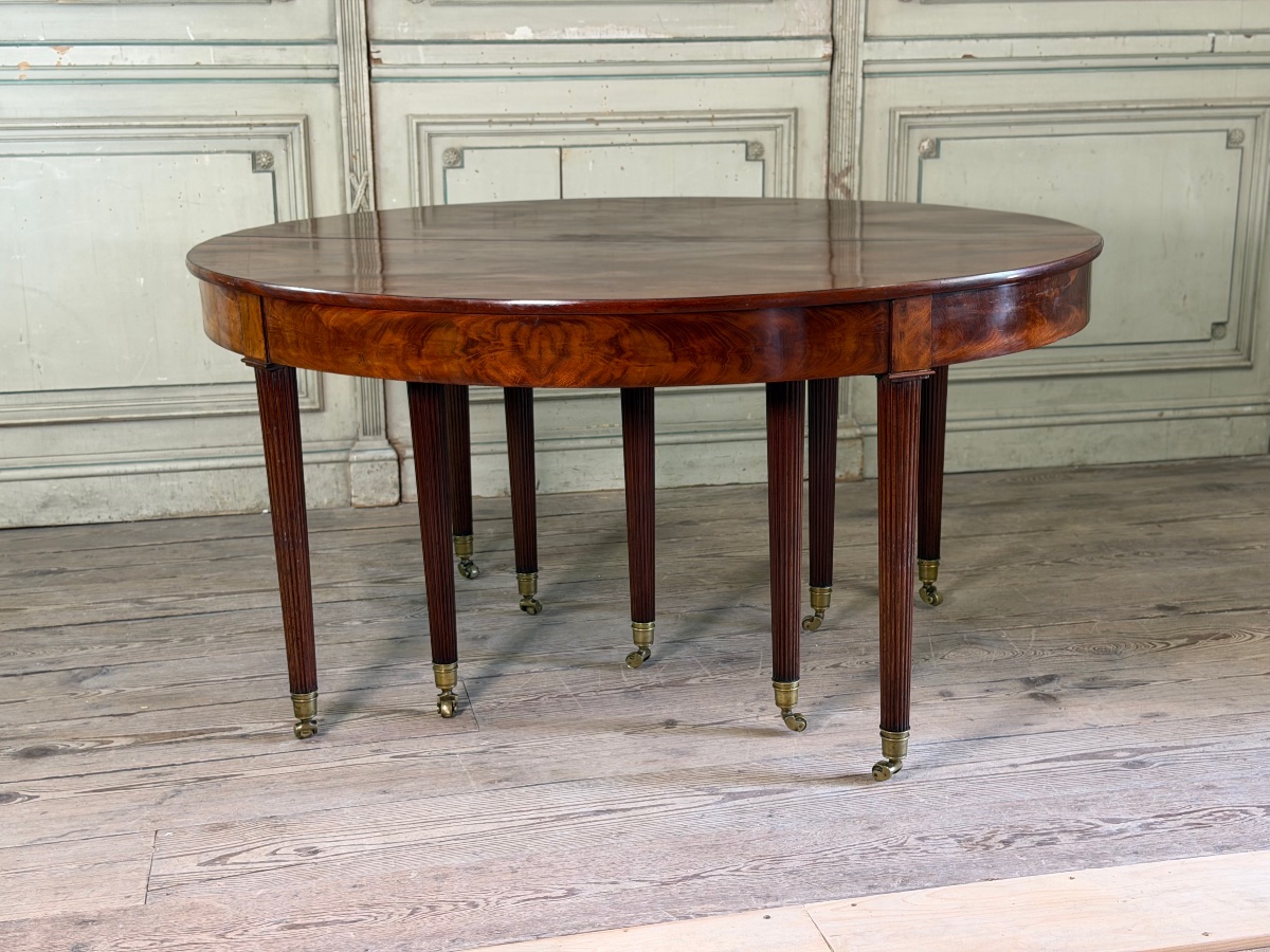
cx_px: 635
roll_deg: +0.9
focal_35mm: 48
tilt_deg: -14.7
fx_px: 1761
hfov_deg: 39.7
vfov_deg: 30.3
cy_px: 476
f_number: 1.78
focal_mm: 6.76
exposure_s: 1/50
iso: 160
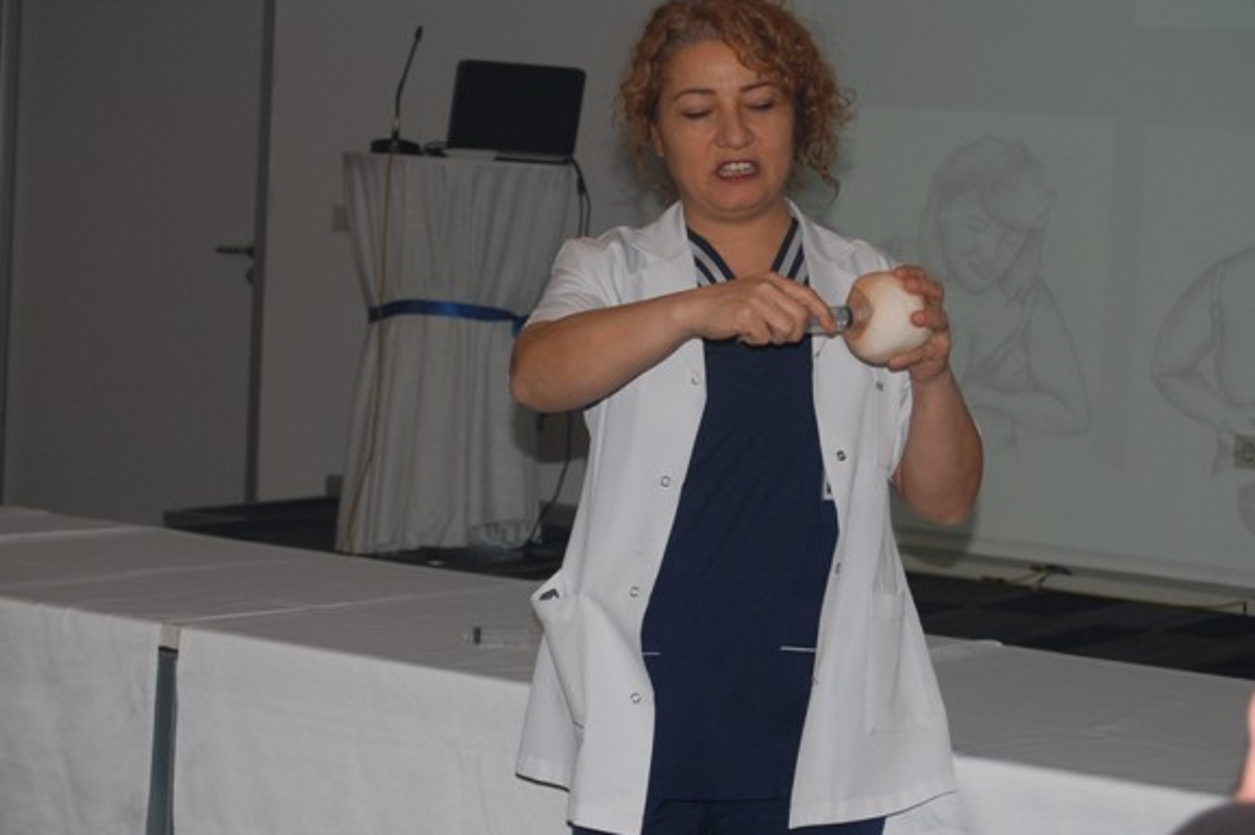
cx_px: 663
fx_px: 3190
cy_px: 385
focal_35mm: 92
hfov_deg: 22.3
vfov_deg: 14.9
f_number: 5.6
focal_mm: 55
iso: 400
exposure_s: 1/60
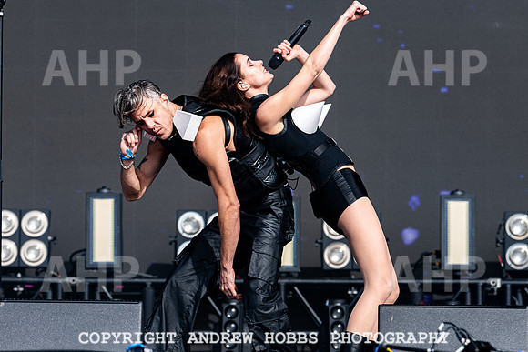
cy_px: 138
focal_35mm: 317
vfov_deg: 4.3
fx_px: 4656
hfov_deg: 6.5
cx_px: 253
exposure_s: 1/2000
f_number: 4.5
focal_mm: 200
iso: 250
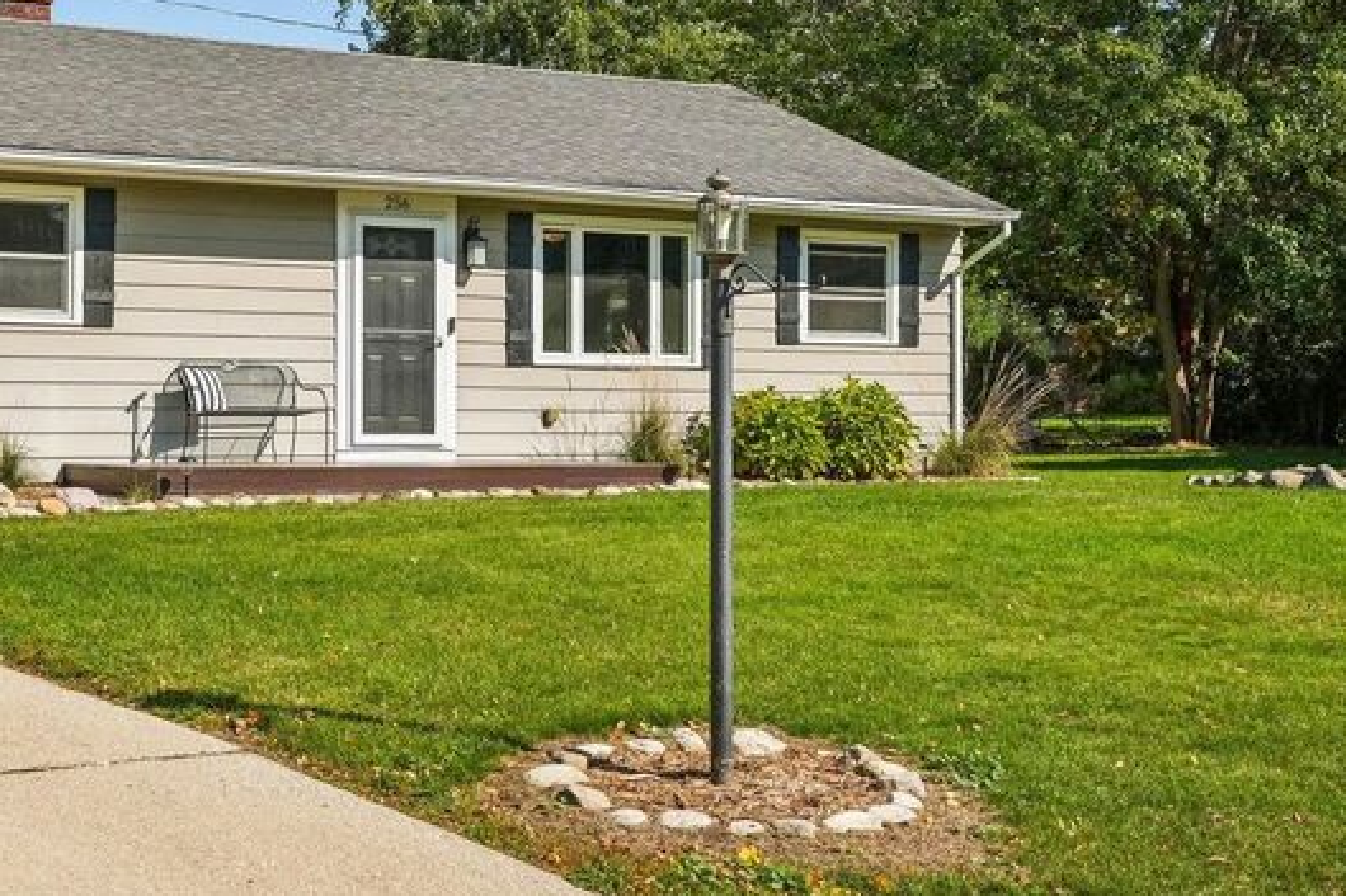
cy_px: 230
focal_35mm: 58
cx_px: 277
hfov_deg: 33.5
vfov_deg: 23.1
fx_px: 2168
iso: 100
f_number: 6.3
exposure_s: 1/500
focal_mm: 30
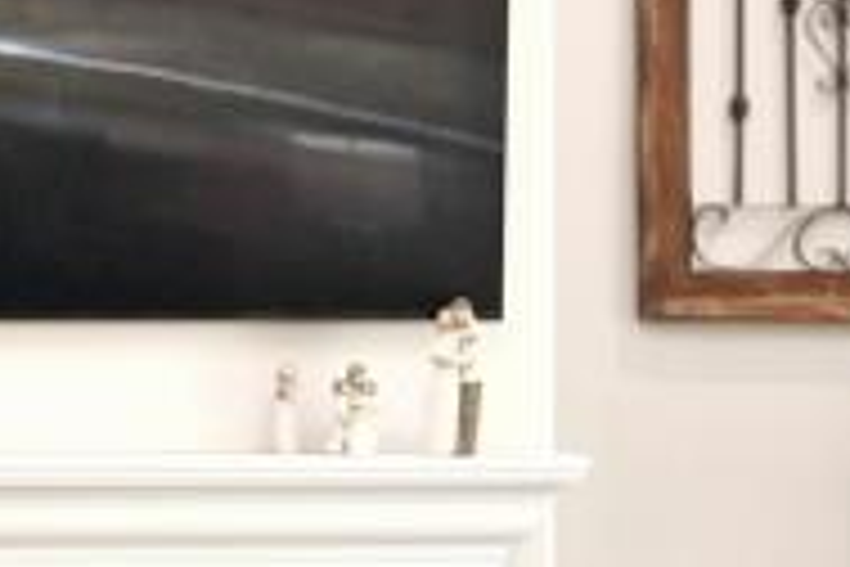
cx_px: -27
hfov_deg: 17.9
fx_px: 2621
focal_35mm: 111
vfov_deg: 12.3
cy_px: 418
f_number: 4
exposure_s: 1/60
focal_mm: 14
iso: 720
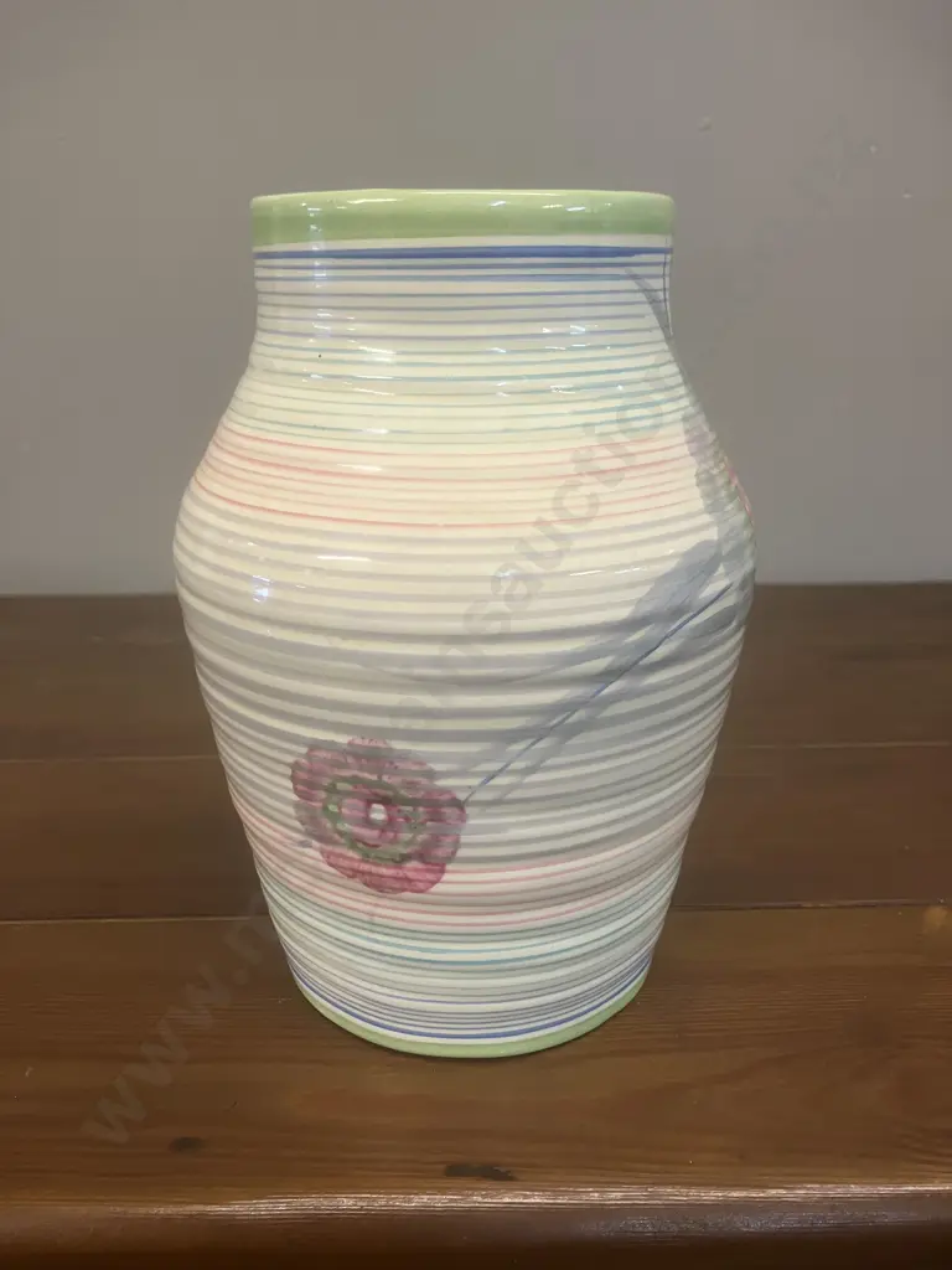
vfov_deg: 63.4
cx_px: 476
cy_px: 635
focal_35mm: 28
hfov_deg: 49.7
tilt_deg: -18.6
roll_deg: +0.7
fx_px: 1027
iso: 125
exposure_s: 1/50
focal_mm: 3.99
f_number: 1.8
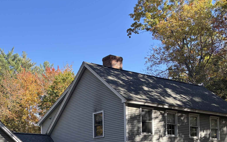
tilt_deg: +5.8
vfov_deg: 22.9
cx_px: 64
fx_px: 334
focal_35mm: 54
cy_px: 145
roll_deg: +0.6
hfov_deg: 36.8
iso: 50
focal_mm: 5.96
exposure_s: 1/887
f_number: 1.6
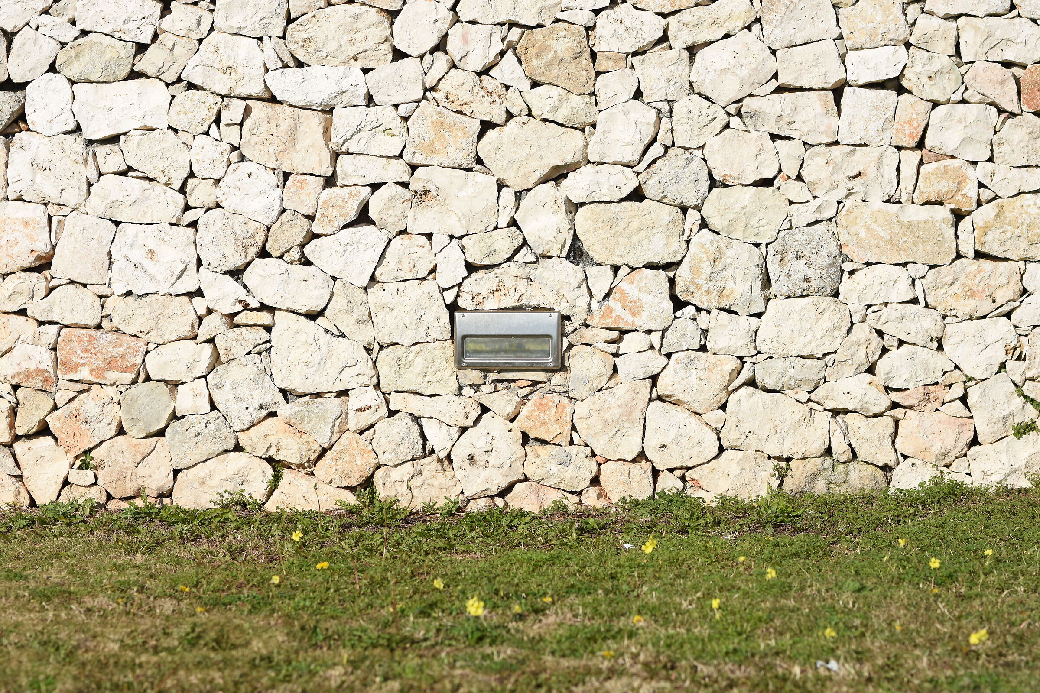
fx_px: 3683
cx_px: 520
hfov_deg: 16.1
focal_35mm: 128
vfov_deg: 10.8
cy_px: 346
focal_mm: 85
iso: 125
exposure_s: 1/4000
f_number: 2.8
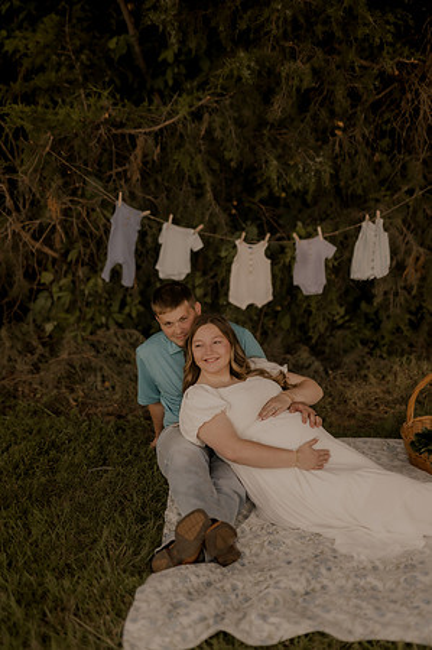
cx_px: 216
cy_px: 325
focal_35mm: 50
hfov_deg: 26.9
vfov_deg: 39.6
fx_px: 902
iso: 200
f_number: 1.4
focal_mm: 50
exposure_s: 1/1000
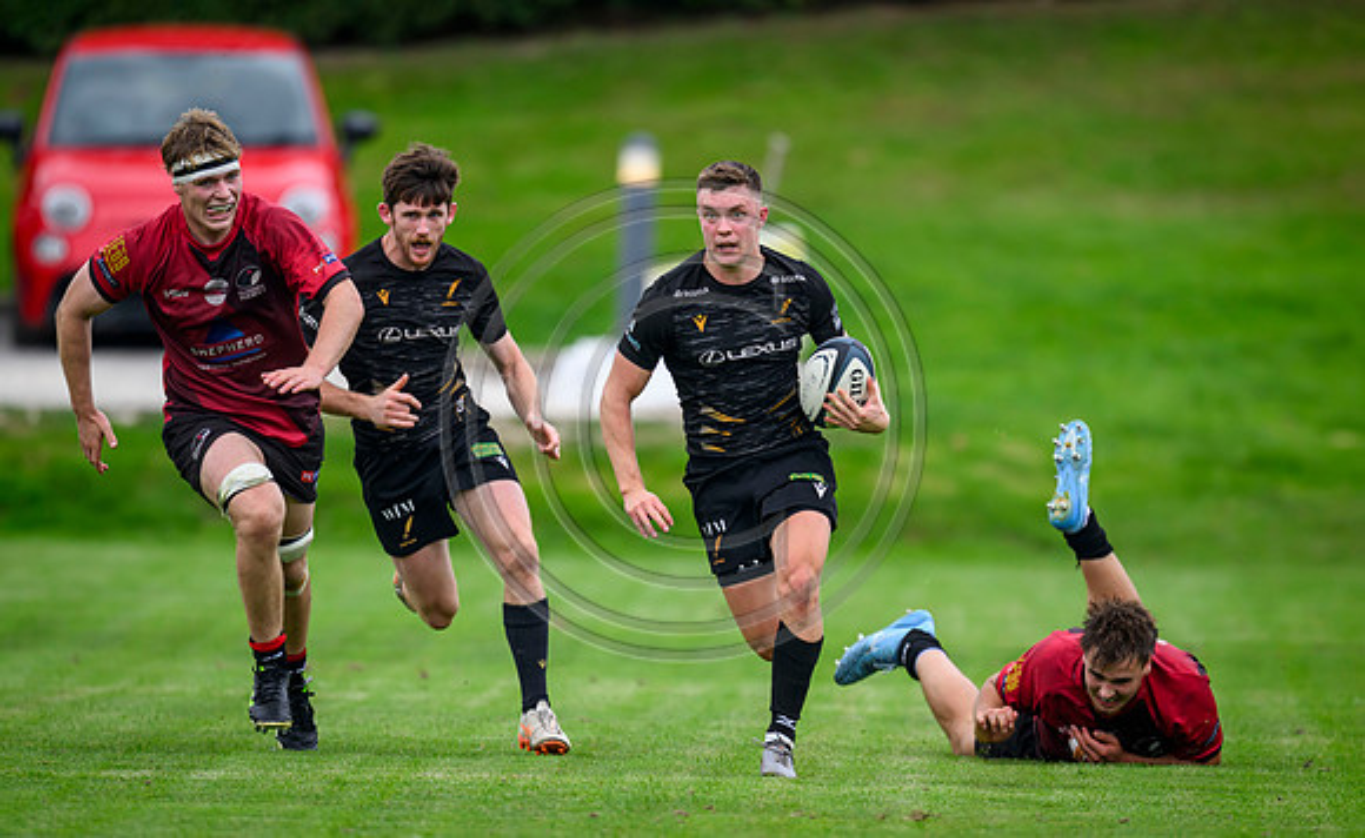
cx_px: 732
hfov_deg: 2.8
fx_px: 28243
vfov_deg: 1.7
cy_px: 367
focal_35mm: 763
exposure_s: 1/1250
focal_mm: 560
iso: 500
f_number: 4
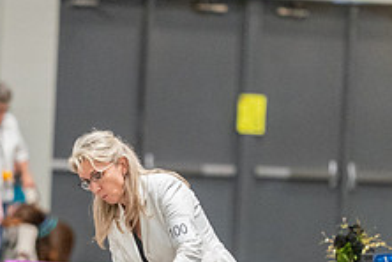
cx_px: 161
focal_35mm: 523
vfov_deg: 2.6
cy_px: 222
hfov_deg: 3.9
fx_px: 5694
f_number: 2.8
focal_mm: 200
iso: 6400
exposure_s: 1/250
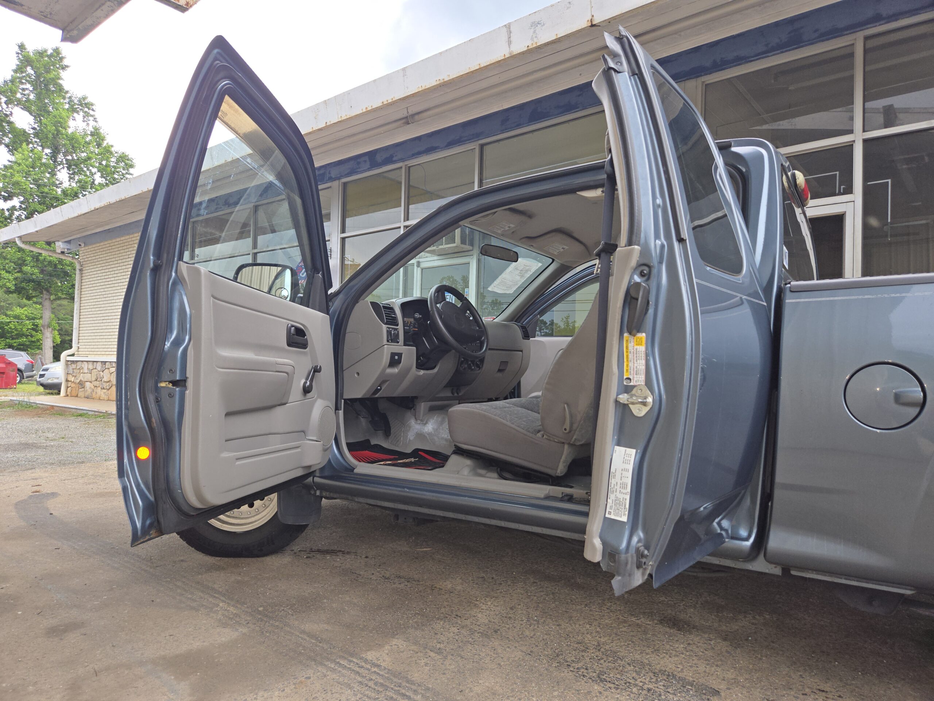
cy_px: 350
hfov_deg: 73.9
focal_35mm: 23
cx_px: 467
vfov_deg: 58.9
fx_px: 621
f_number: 1.8
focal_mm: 5.4
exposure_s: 1/120
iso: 32
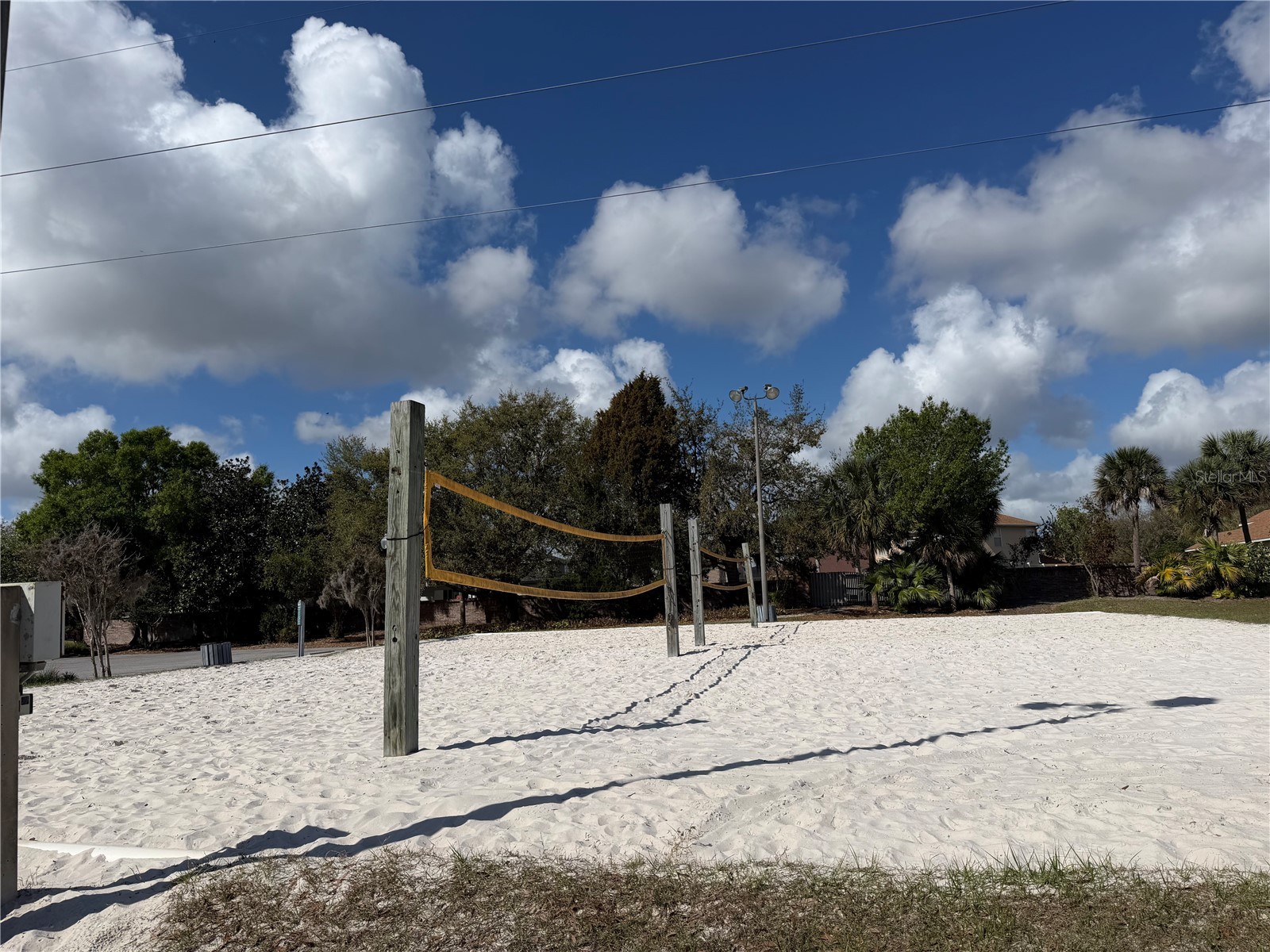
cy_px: 476
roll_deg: +2.6
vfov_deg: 56.8
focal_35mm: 24
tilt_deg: +8.5
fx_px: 881
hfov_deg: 71.6
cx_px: 635
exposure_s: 1/14286
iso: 80
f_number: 1.78
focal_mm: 6.76
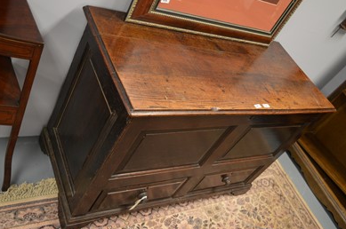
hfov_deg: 52.0
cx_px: 175
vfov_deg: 35.8
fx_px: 355
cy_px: 117
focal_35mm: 37
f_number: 4
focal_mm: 24
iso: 560
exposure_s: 1/15
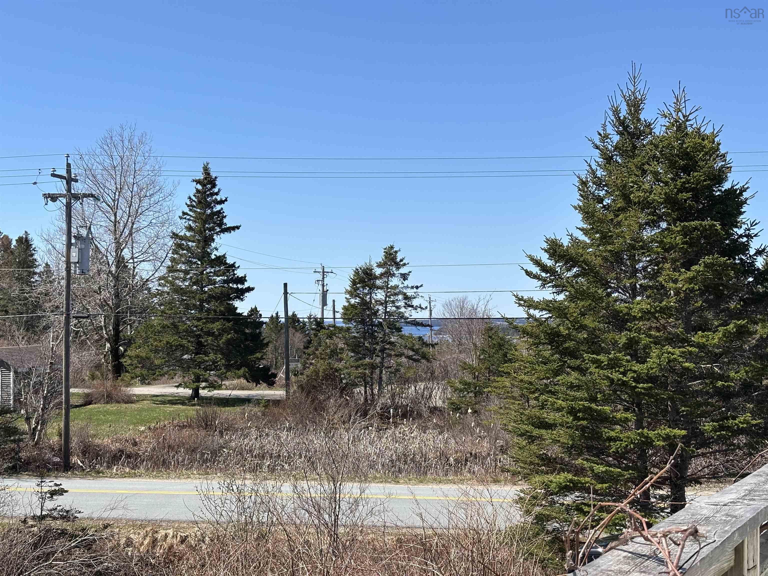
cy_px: 288
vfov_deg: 28.0
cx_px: 384
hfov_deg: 36.8
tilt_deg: +0.8
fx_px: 1154
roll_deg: +0.0
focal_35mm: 52
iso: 40
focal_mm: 5.96
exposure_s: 1/2639
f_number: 1.6
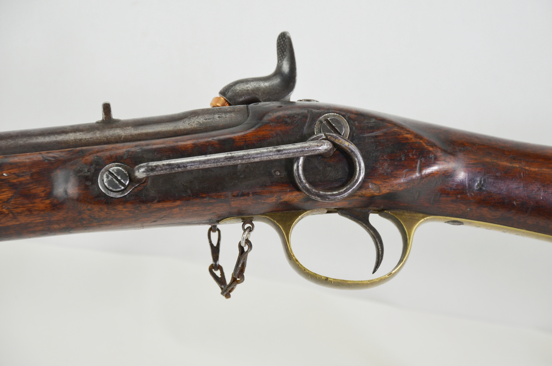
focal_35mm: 128
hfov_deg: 16.1
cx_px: 276
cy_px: 183
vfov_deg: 10.7
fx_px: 1951
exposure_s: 1/200
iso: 800
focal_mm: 85
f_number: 5.6
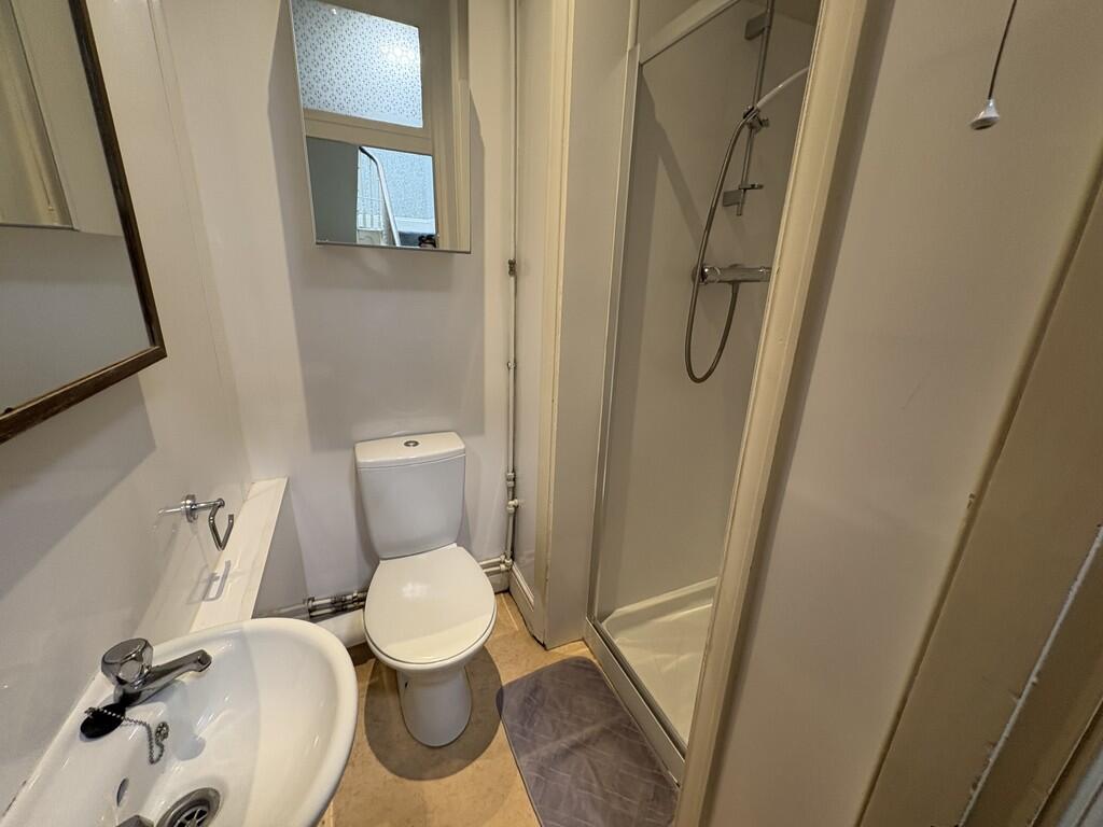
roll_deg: -1.4
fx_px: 446
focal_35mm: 14
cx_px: 552
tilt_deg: -18.0
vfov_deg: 85.7
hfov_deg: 102.1
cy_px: 414
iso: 200
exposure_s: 1/50
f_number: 2.2
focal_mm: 2.22
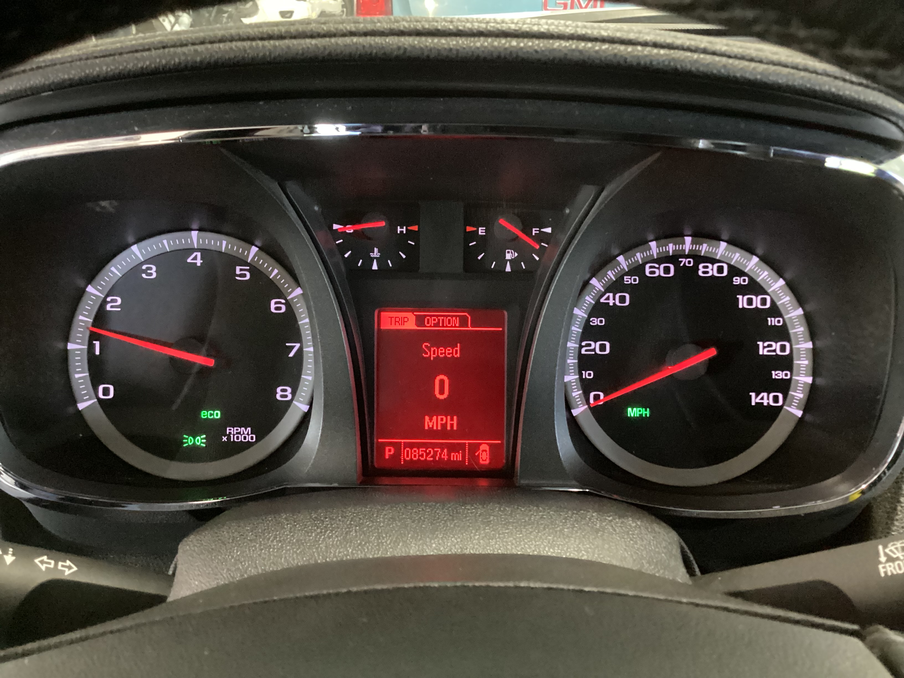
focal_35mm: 31
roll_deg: -0.7
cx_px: 452
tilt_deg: -26.6
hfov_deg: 58.4
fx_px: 810
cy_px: 339
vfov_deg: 45.4
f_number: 2.4
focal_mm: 3.3
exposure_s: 1/17
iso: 640
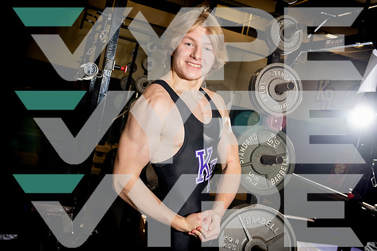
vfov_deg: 37.9
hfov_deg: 54.4
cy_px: 128
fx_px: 367
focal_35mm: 35
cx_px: 190
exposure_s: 1/250
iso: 500
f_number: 5
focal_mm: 33
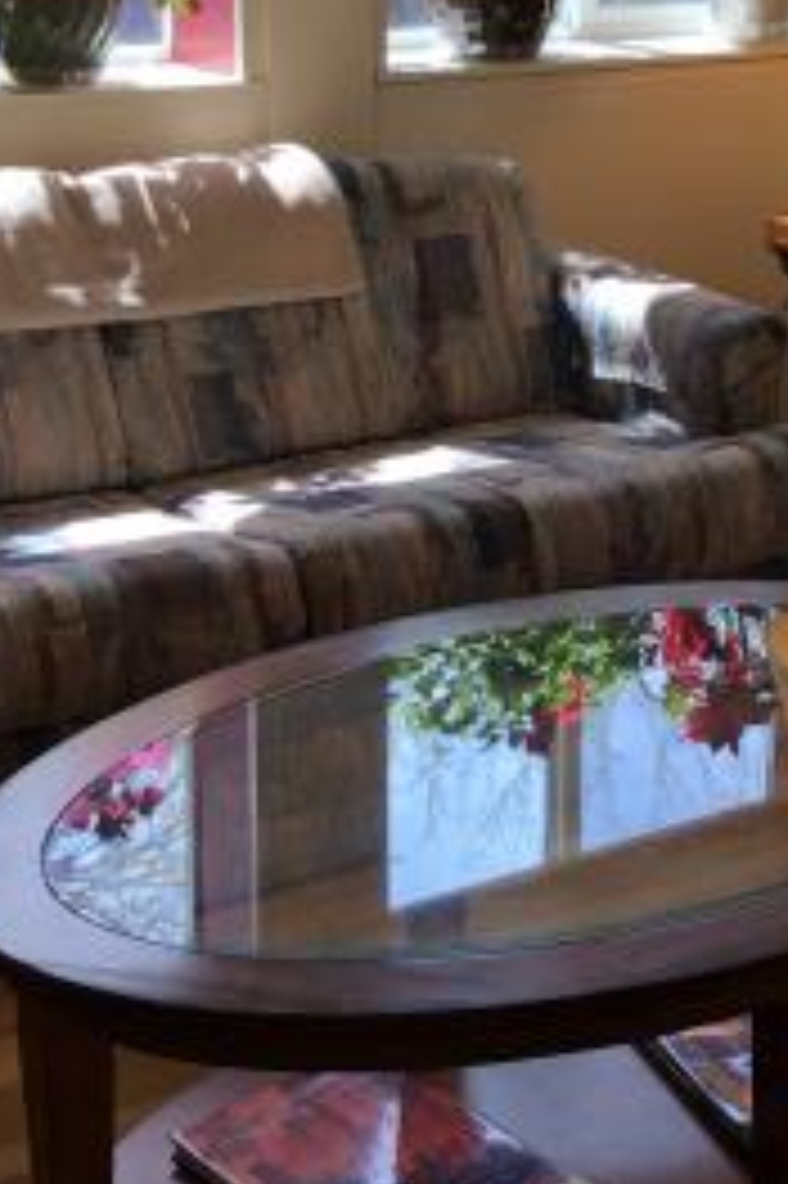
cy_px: 383
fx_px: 2334
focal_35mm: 71
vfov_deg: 28.3
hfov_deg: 19.0
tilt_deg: -15.1
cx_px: 594
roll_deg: -0.2
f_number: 1.8
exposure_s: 1/120
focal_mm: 4
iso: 50
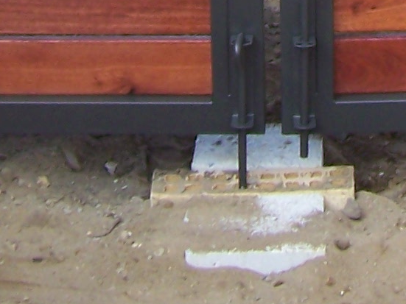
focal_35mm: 212
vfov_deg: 6.5
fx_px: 2486
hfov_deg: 9.3
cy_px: -527
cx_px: 353
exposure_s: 1/320
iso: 64
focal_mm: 6.3
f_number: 2.8
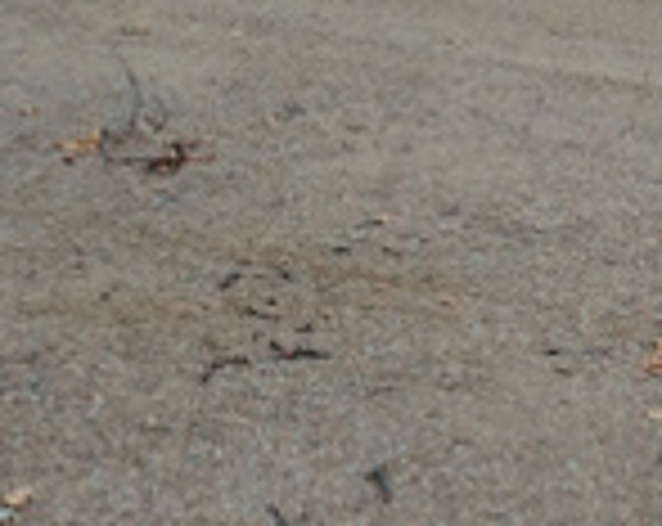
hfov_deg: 14.2
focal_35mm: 136
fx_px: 2659
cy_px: -234
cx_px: 437
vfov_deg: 10.9
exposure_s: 1/30
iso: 32
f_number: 2.4
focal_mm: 3.3
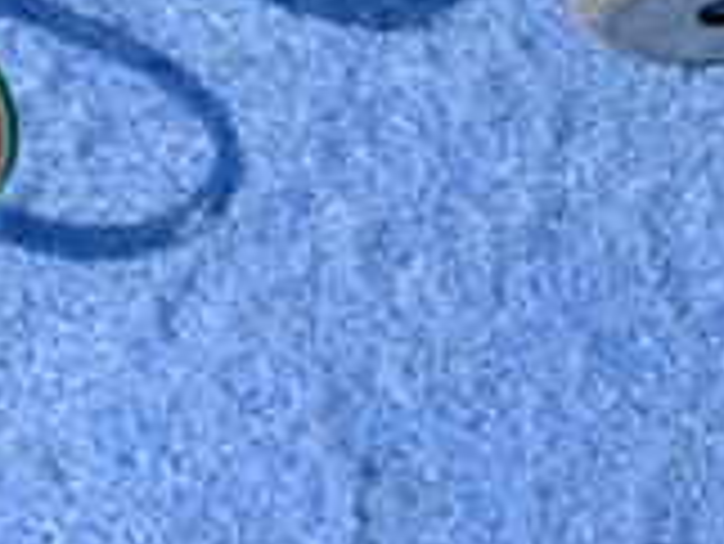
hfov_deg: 10.2
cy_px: -526
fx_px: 3998
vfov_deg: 7.5
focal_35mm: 191
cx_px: -49
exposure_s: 1/430
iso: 70
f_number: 6
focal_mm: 7.3
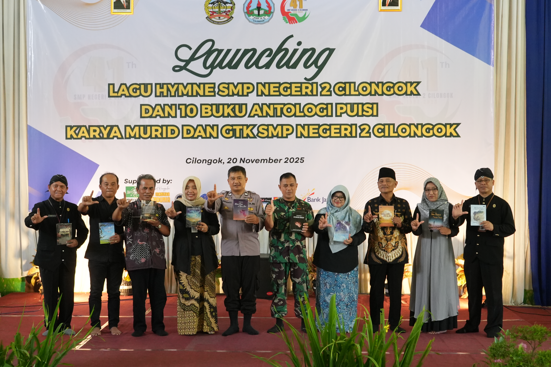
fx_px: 964
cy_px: 184
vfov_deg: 21.6
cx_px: 276
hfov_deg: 31.9
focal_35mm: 63
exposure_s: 1/100
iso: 4000
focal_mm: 42
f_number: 5.6
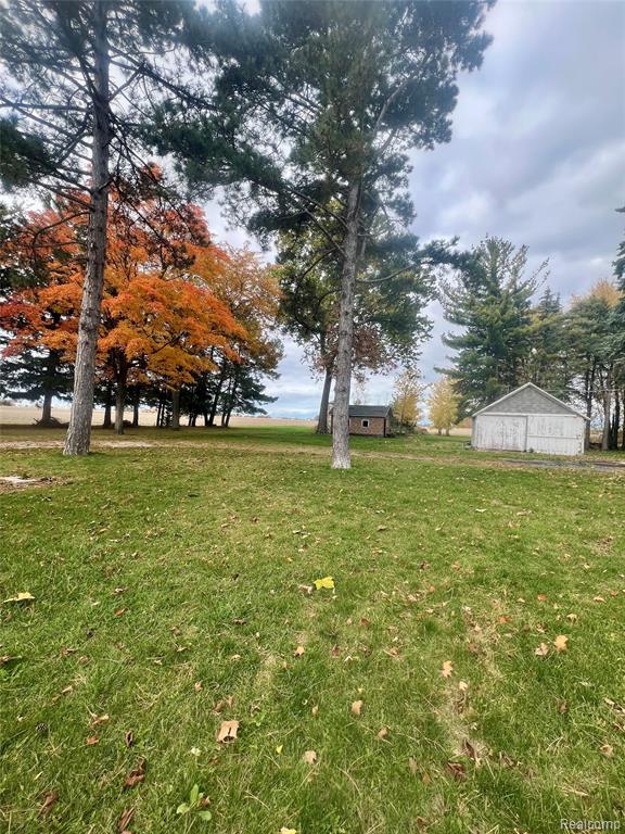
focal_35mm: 13
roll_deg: -3.4
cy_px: 417
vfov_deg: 106.2
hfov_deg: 89.9
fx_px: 313
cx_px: 312
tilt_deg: +0.8
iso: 32
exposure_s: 1/381
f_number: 1.8
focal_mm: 1.57
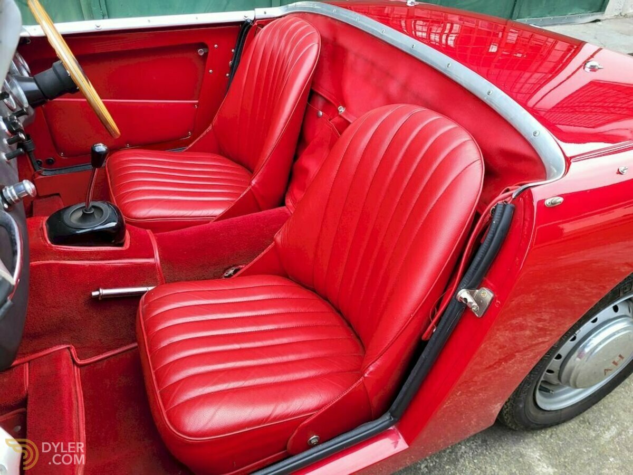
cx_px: 316
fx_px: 475
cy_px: 238
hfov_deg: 67.3
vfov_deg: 53.1
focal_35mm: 26
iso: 50
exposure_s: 1/100
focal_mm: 5.4
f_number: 1.8
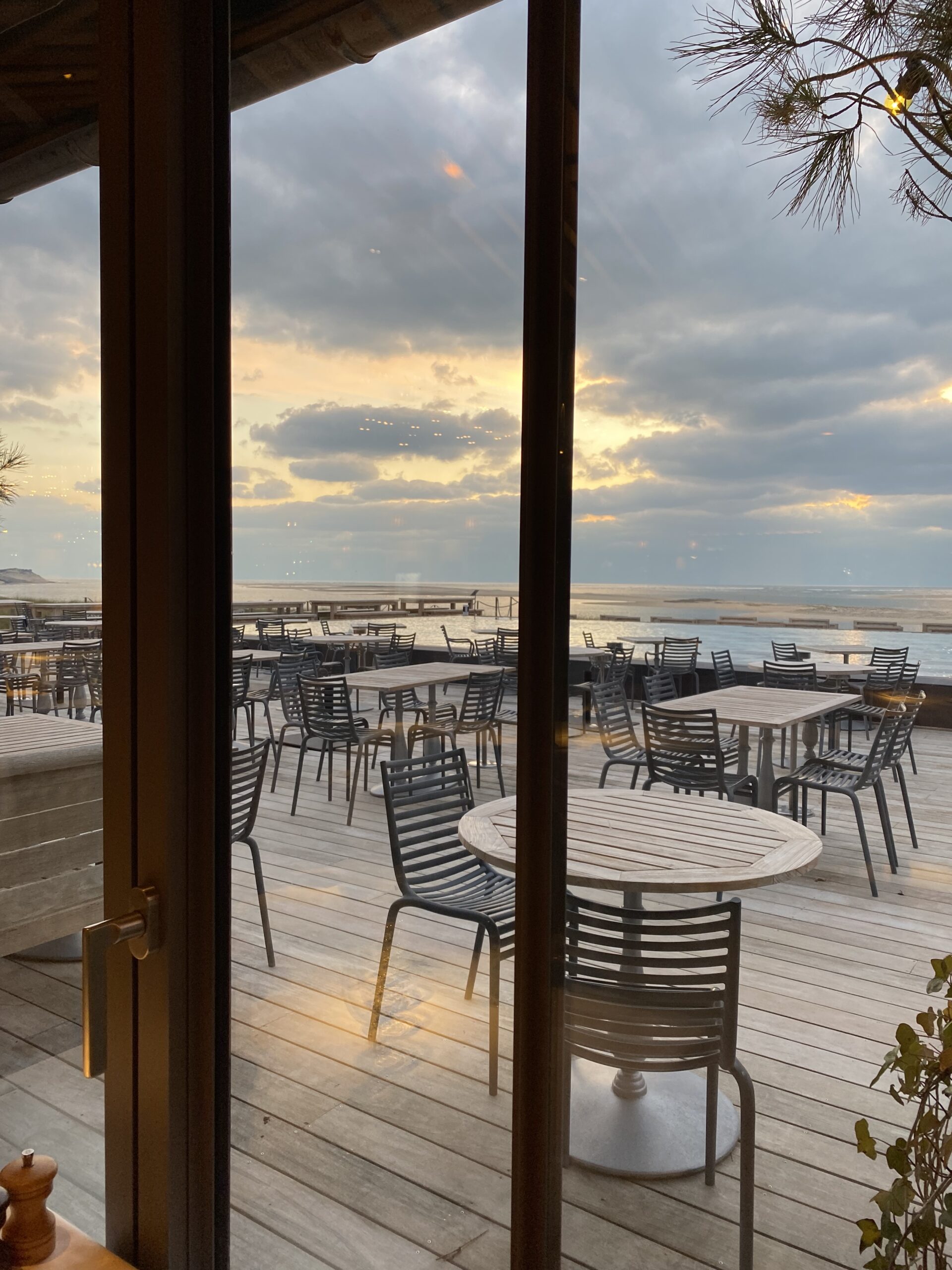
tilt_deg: -2.3
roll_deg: -0.5
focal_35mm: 26
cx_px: 476
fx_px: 953
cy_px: 635
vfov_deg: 67.3
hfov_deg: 53.1
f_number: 1.8
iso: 80
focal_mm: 4.25
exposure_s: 1/82
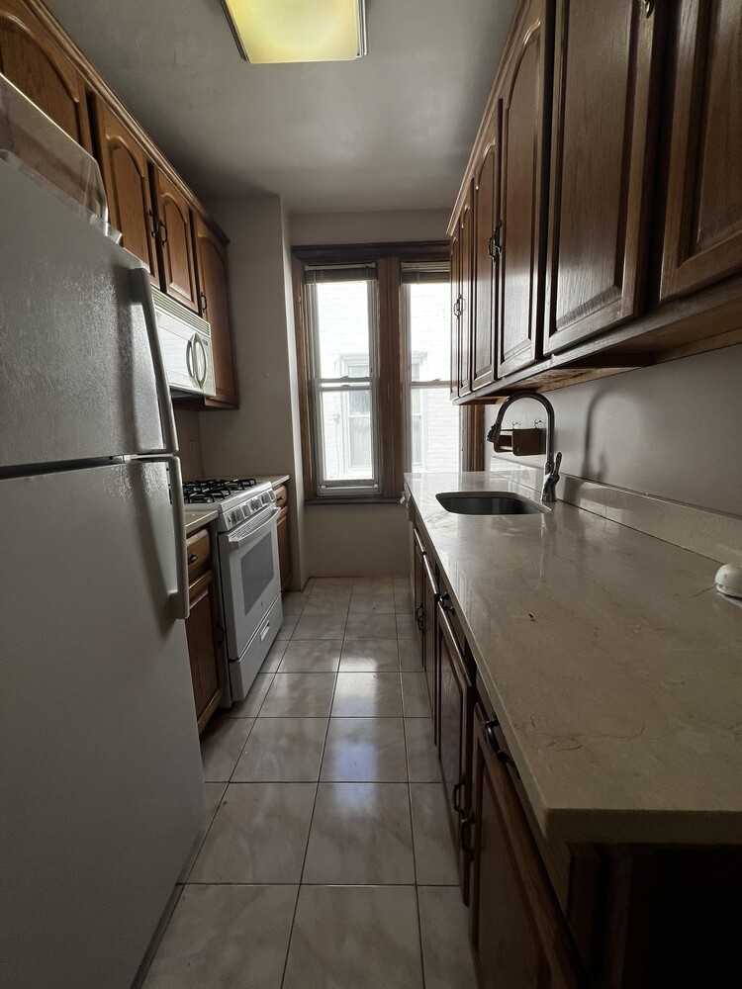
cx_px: 371
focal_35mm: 13
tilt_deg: -7.5
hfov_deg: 89.9
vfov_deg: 106.2
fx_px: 372
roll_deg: +2.6
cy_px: 494
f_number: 1.8
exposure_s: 1/261
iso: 32
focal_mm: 1.57
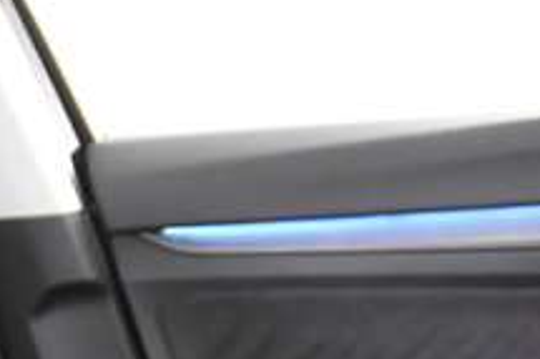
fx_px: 2143
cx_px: -407
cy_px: 719
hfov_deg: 13.1
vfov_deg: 9.0
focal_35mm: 143
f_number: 2.8
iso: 4000
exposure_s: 1/30
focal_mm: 20
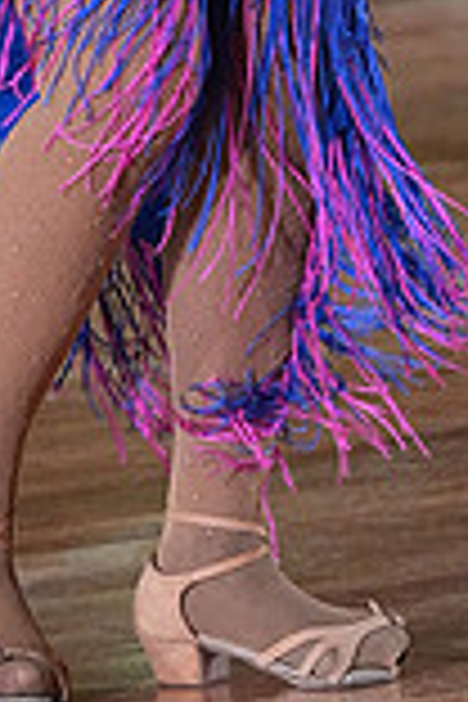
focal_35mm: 671
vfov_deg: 3.1
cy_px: -513
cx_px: 133
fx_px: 13083
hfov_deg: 2.0
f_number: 6.3
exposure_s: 1/400
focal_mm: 180
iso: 8000
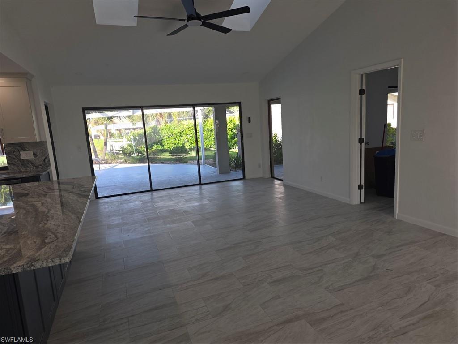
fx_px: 304
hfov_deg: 73.9
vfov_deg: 58.9
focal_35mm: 23
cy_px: 172
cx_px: 229
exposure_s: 1/60
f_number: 1.7
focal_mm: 6.25
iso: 12
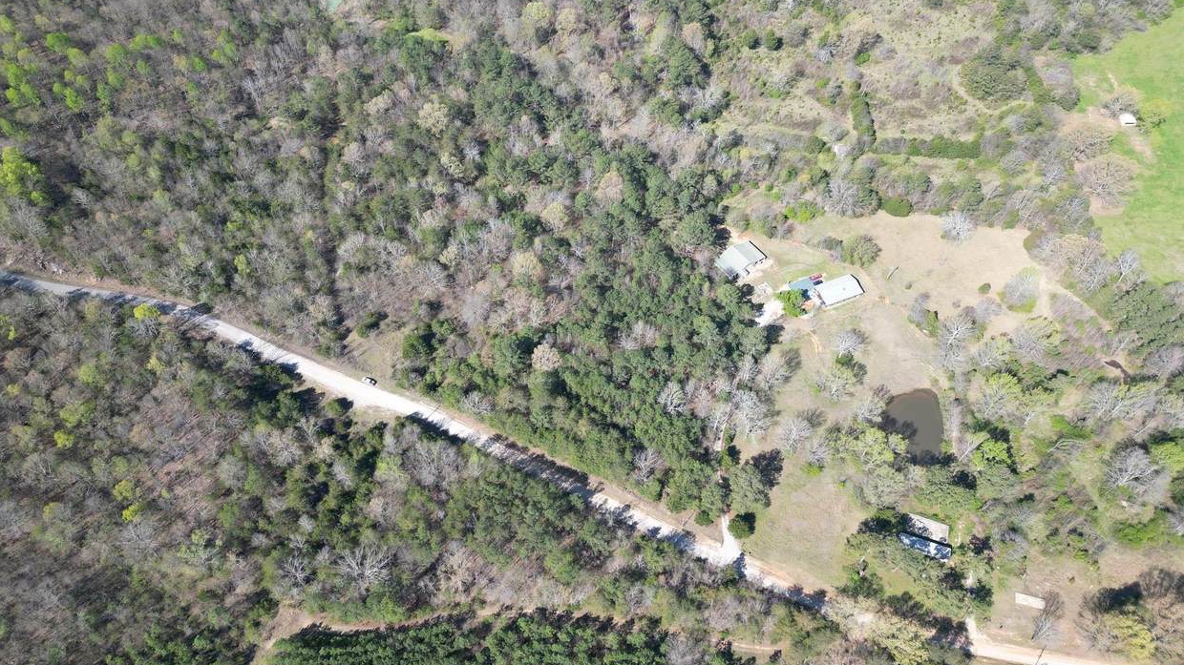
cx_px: 580
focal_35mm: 27
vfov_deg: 42.8
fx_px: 848
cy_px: 297
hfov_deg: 69.9
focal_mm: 6.72
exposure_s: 1/1250
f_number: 1.7
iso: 110
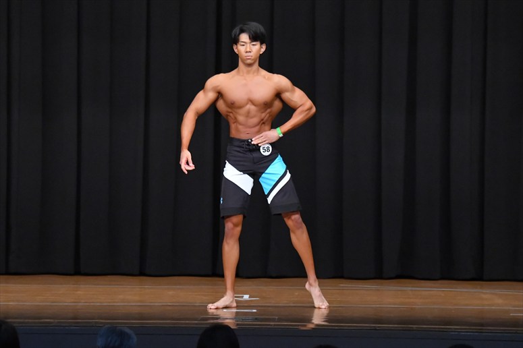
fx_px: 2933
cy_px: 174
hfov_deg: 10.2
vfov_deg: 6.8
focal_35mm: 202
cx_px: 262
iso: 8000
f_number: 5.6
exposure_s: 1/400
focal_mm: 135
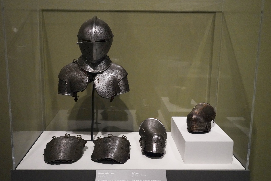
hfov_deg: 47.4
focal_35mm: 41
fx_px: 309
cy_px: 90
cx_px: 130
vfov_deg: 32.6
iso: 8000
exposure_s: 1/100
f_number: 5
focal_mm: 36
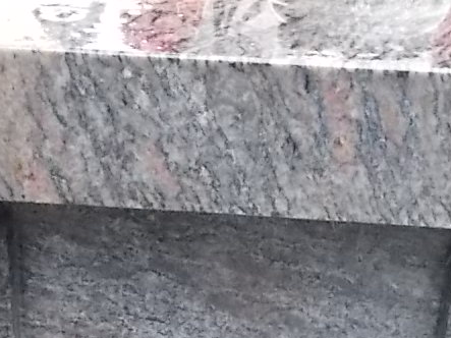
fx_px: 1224
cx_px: 204
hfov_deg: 20.9
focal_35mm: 94
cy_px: 505
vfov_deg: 14.6
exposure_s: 1/40
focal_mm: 4.6
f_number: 3.2
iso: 400
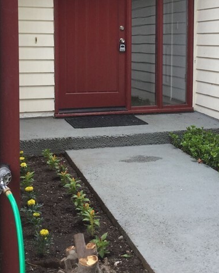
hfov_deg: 22.9
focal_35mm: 66
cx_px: 166
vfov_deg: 28.3
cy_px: 74
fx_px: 534
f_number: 2.4
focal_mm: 3.3
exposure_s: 1/120
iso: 32
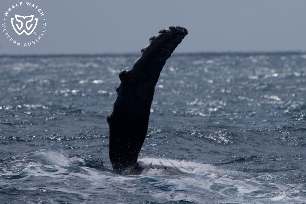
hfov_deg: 3.4
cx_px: 153
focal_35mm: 600
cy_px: 102
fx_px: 5099
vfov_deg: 2.3
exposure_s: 1/3200
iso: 400
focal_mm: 600
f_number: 8
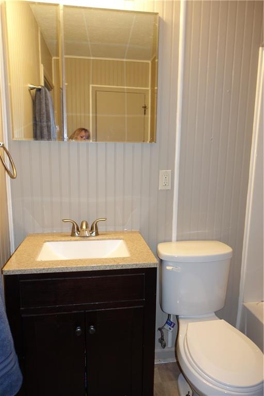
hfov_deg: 53.1
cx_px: 132
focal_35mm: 24
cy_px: 198
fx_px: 264
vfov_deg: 73.7
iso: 160
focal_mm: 8.8
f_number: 1.8
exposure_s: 1/30
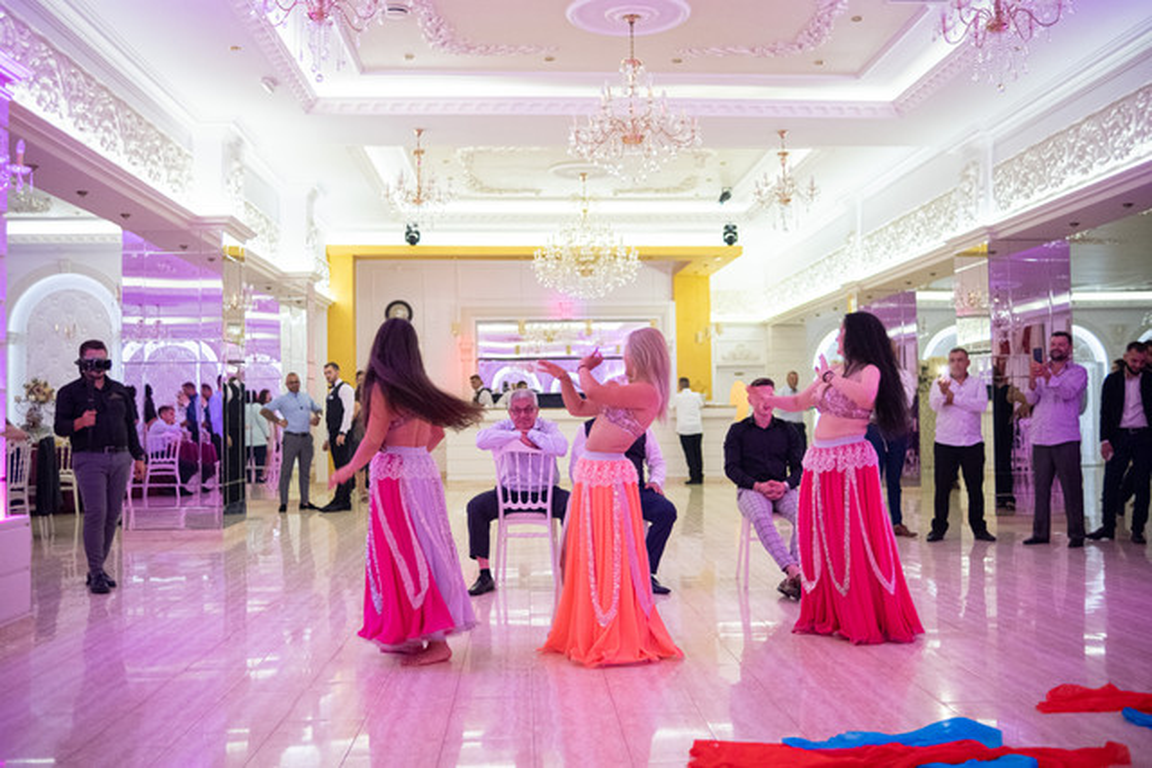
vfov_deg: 37.9
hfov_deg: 54.4
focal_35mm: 35
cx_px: 576
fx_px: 1120
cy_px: 384
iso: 2500
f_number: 1.4
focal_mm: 23
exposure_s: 1/125
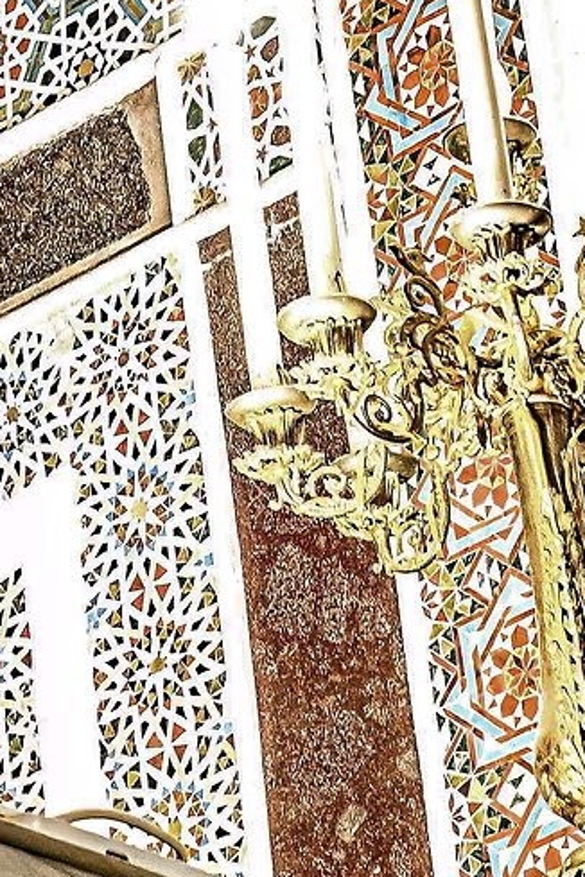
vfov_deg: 11.9
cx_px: -160
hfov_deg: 8.1
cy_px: -321
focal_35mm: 167
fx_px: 4070
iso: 1600
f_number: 8
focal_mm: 34
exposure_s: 1/40
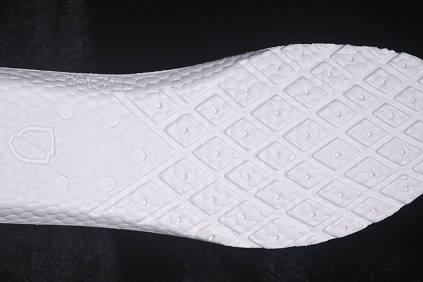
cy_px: 147
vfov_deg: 15.9
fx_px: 1010
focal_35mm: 86
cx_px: 189
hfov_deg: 23.6
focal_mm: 50
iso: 160
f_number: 6.3
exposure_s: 1/60
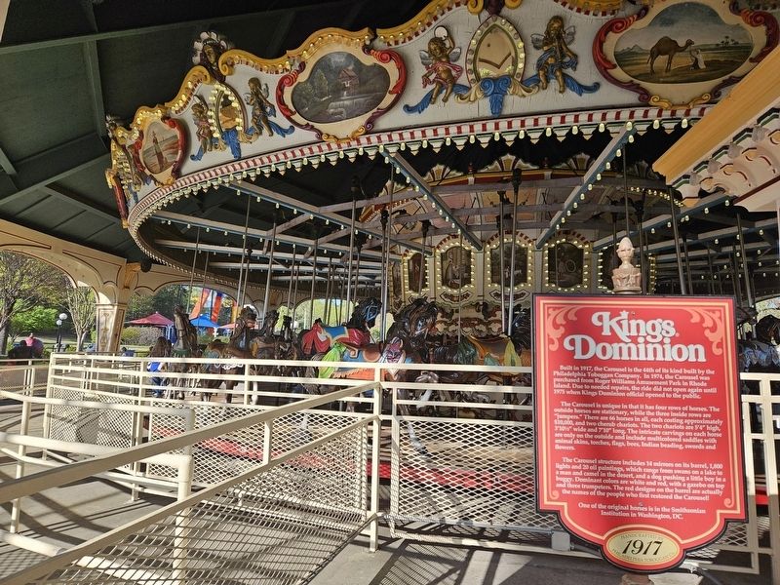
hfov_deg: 73.9
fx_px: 518
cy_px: 292
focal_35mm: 23
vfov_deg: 58.9
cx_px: 390
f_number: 1.8
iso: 50
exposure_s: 1/1073
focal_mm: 5.4
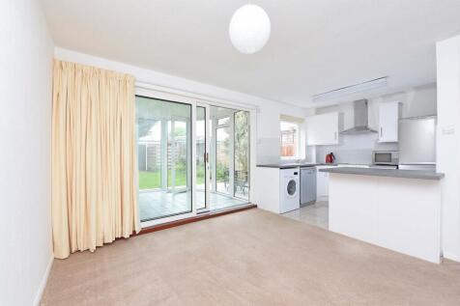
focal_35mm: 15
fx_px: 192
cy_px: 153
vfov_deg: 77.3
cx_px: 230
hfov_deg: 100.4
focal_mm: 15
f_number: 7.1
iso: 250
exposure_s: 1/50
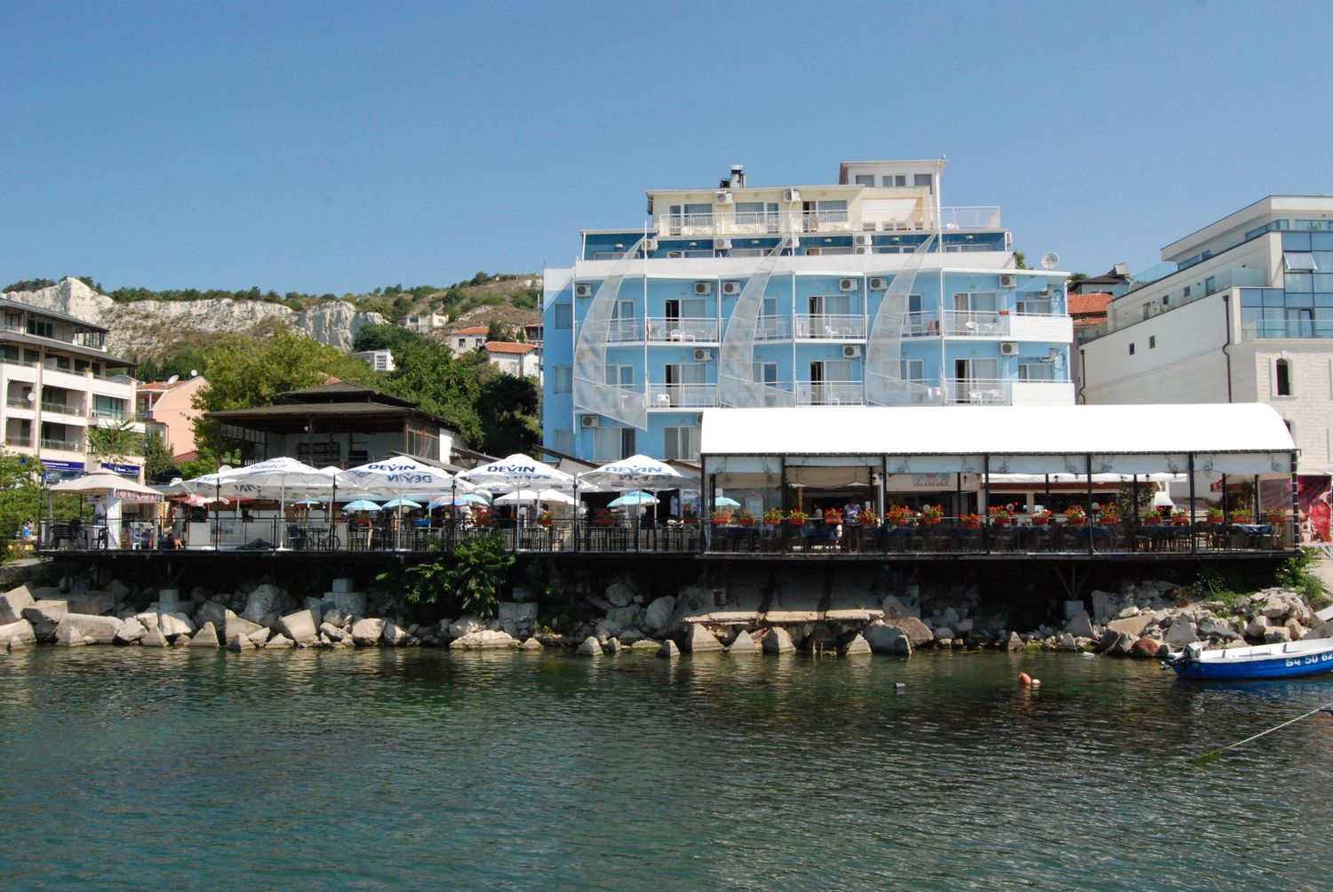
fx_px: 1223
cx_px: 666
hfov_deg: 57.2
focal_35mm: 33
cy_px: 446
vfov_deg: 40.1
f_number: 16
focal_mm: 22
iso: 1250
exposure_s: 1/1000
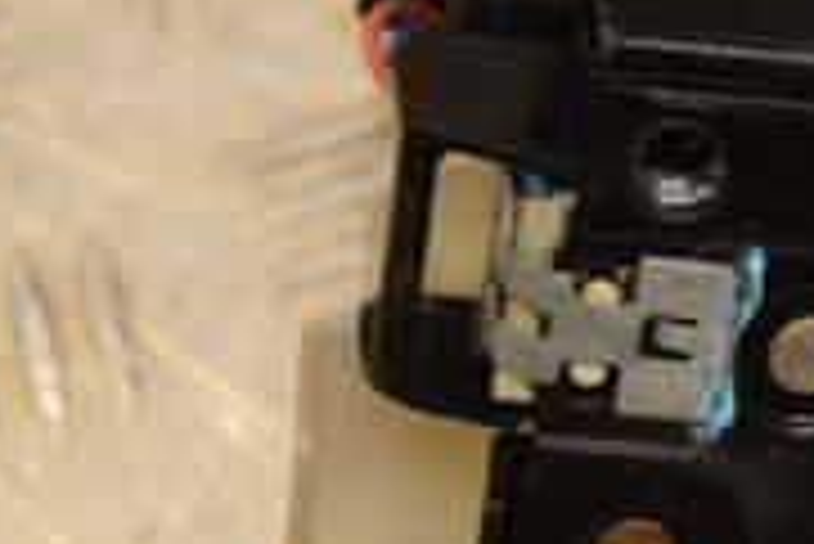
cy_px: 139
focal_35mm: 224
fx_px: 5061
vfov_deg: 6.2
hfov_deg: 9.0
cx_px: 1147
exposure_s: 1/200
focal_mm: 45
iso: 800
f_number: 5
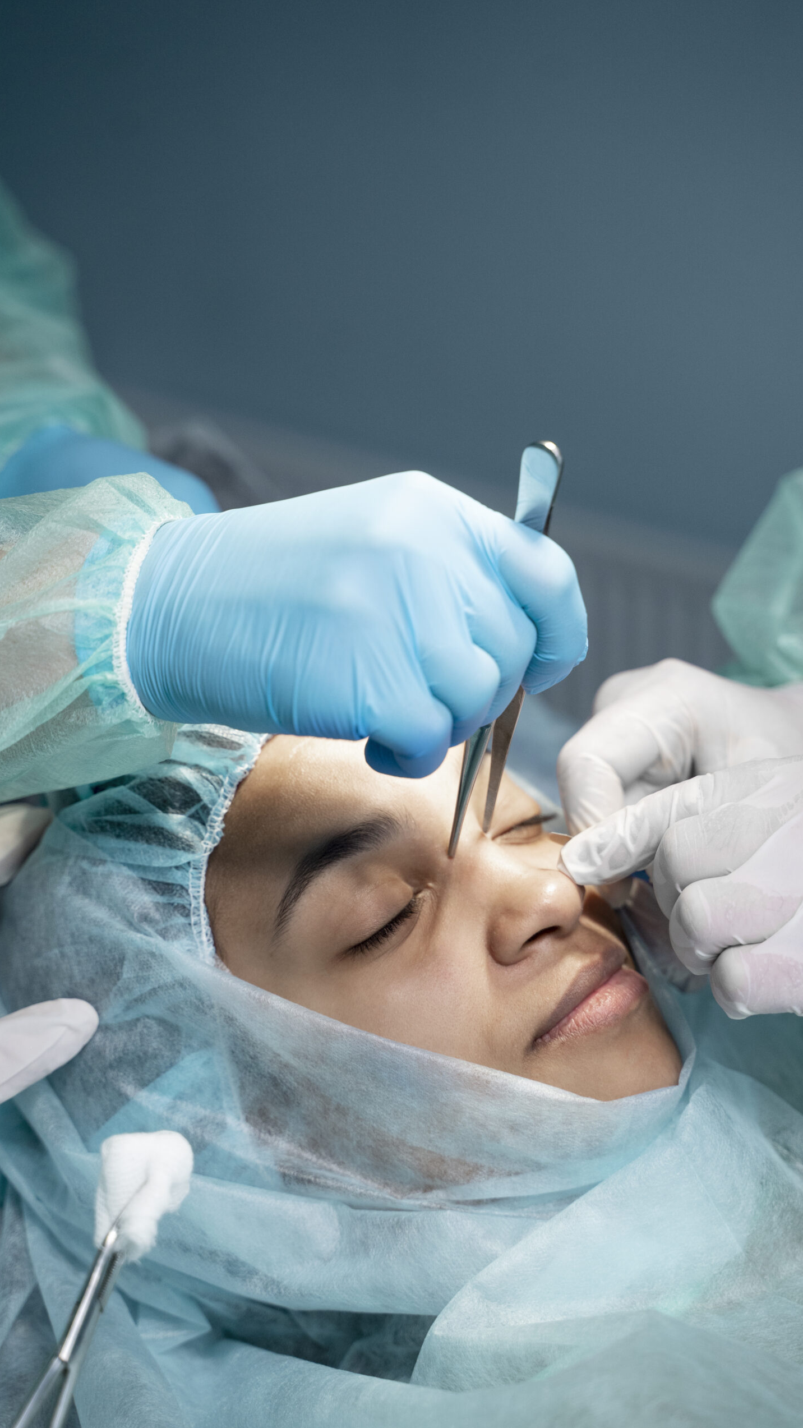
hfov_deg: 15.3
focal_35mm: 79
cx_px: 413
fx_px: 2991
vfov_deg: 26.9
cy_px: 713
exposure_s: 1/200
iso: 1600
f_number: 3.5
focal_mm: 75
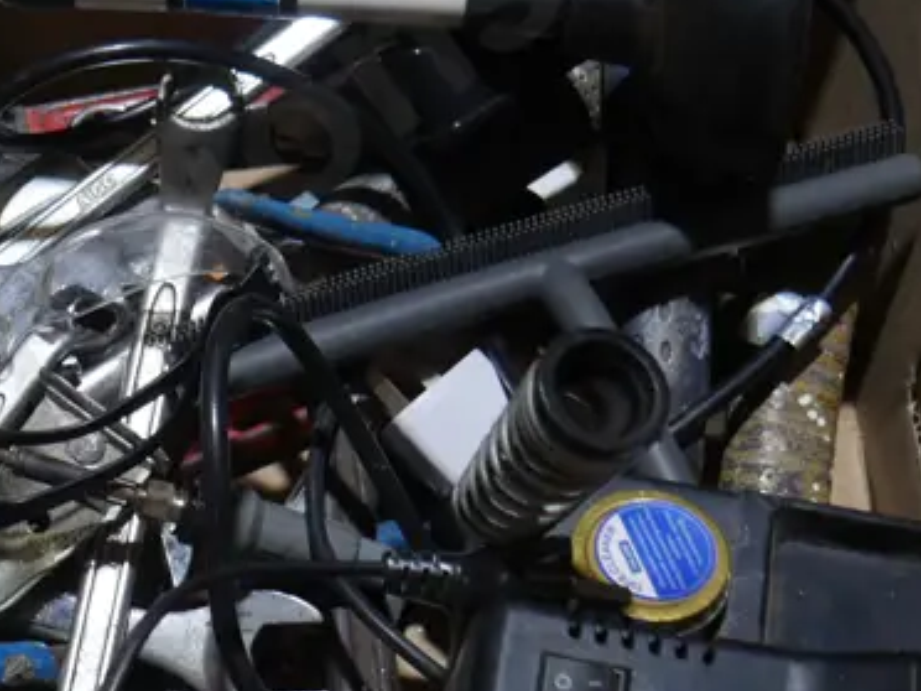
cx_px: 5
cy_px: 362
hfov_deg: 24.2
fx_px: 2049
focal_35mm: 77
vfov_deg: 19.1
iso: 200
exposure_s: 1/80
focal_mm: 14
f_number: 3.5
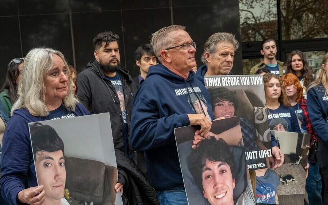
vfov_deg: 25.3
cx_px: 175
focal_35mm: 51
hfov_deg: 39.5
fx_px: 456
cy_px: 130
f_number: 5.6
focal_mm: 38
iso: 800
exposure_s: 1/250
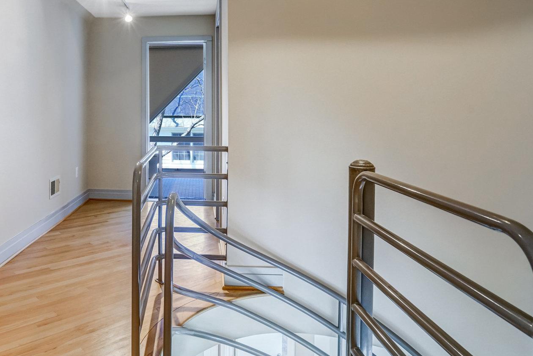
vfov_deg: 48.5
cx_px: 149
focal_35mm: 26
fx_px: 385
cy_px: 112
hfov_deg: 66.1
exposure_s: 1/80
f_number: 8
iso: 1250
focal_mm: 16
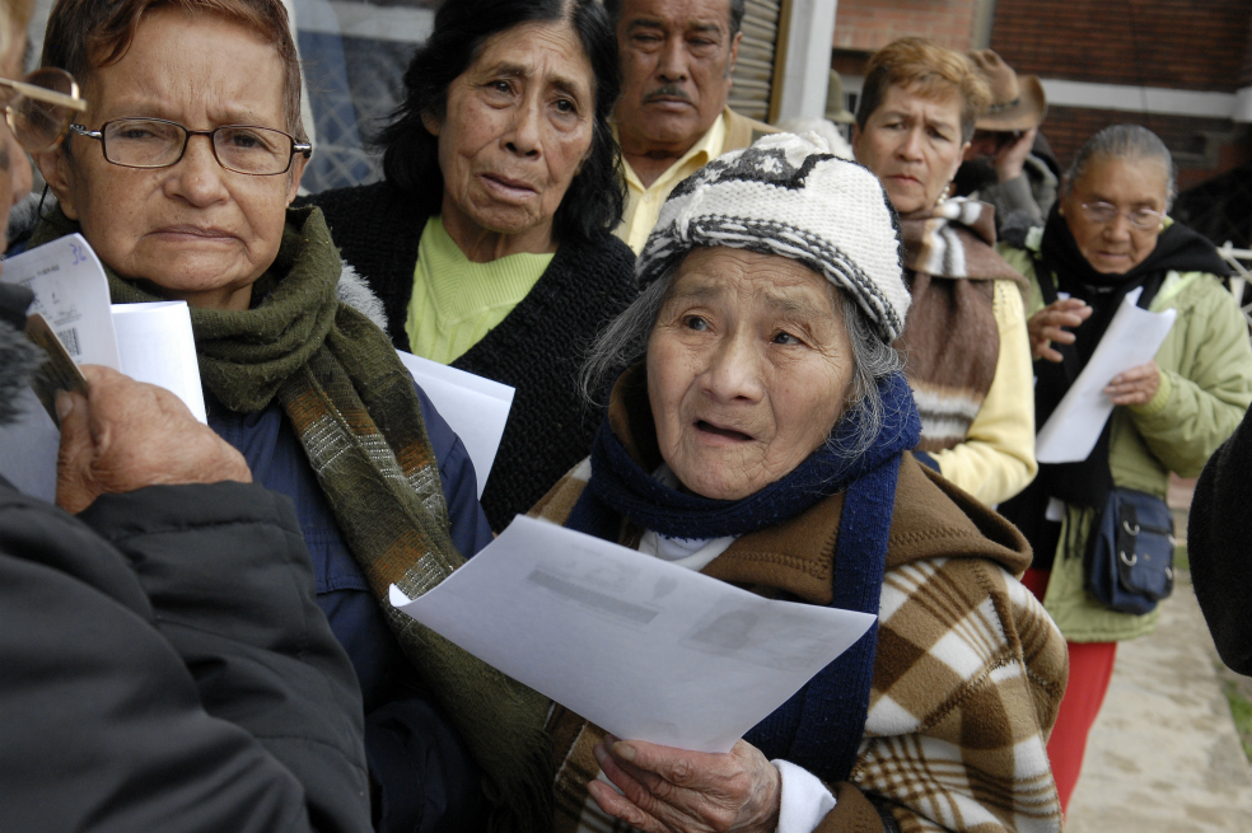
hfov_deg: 41.1
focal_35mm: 48
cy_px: 416
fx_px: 1668
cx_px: 626
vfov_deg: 28.0
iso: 500
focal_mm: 32
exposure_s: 1/320
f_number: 7.1
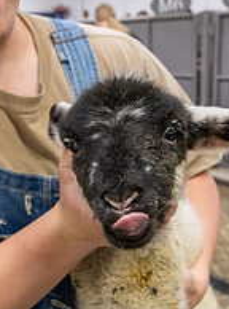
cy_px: 135
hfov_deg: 30.5
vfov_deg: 40.5
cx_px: 85
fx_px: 417
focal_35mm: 47
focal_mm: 14
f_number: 4
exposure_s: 1/200
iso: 3200
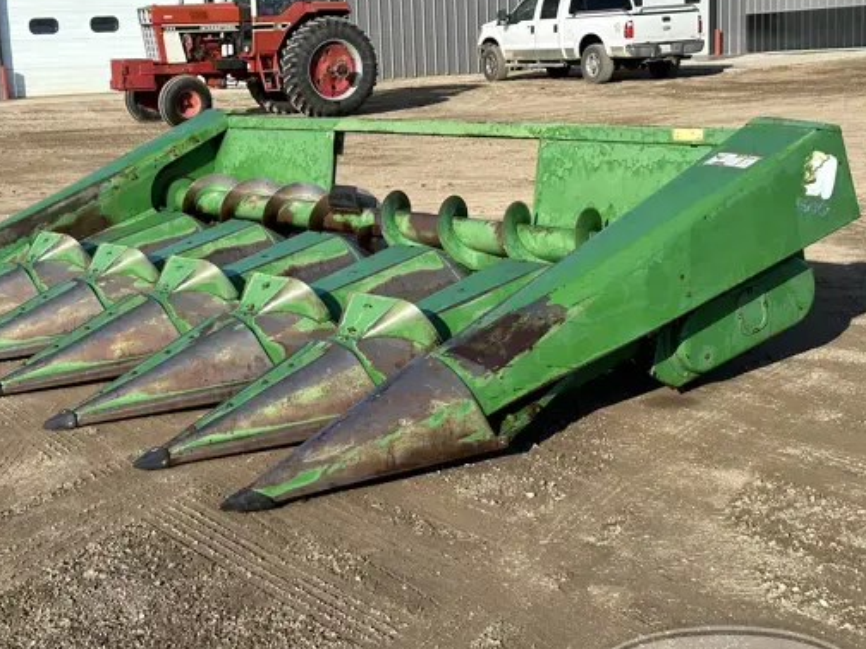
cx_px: 347
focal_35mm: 61
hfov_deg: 31.6
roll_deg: +3.2
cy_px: 331
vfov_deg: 24.0
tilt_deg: -11.4
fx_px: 1526
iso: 64
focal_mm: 6.86
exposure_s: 1/2532
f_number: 1.78
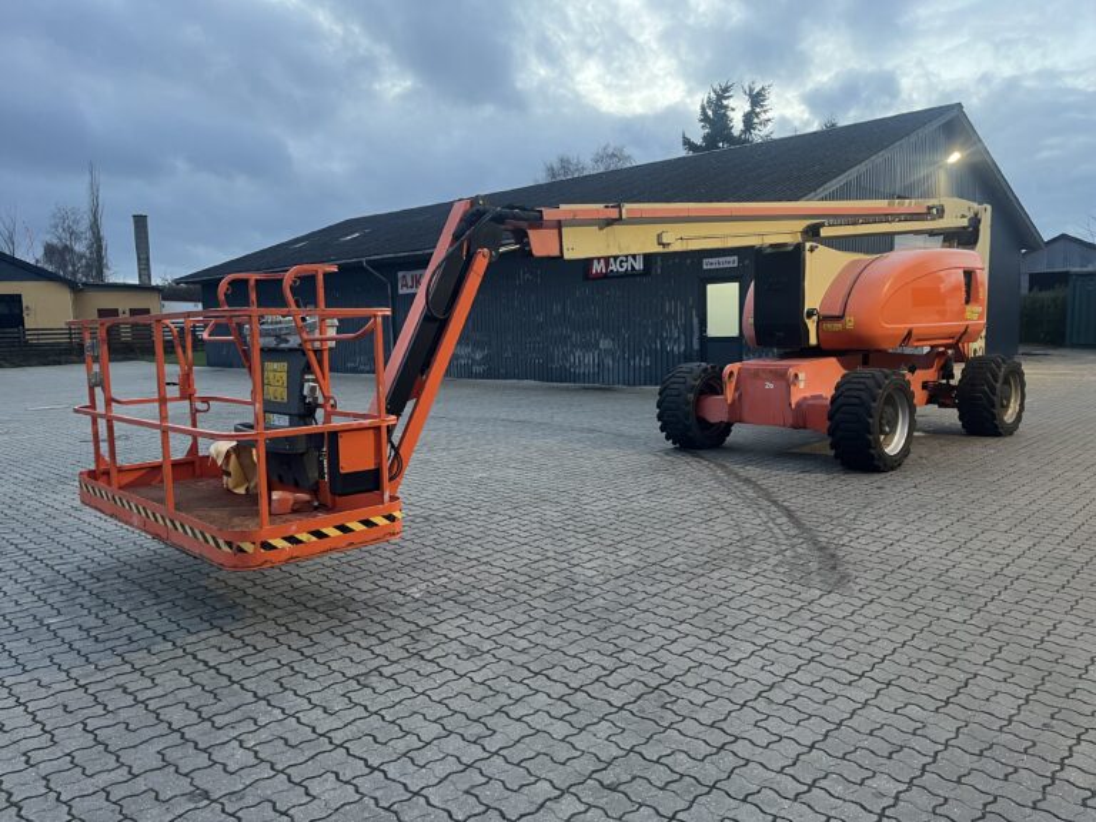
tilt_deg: -7.3
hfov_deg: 67.3
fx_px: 823
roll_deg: +1.1
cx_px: 548
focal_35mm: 26
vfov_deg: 53.1
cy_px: 411
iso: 160
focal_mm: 5.1
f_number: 1.6
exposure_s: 1/60
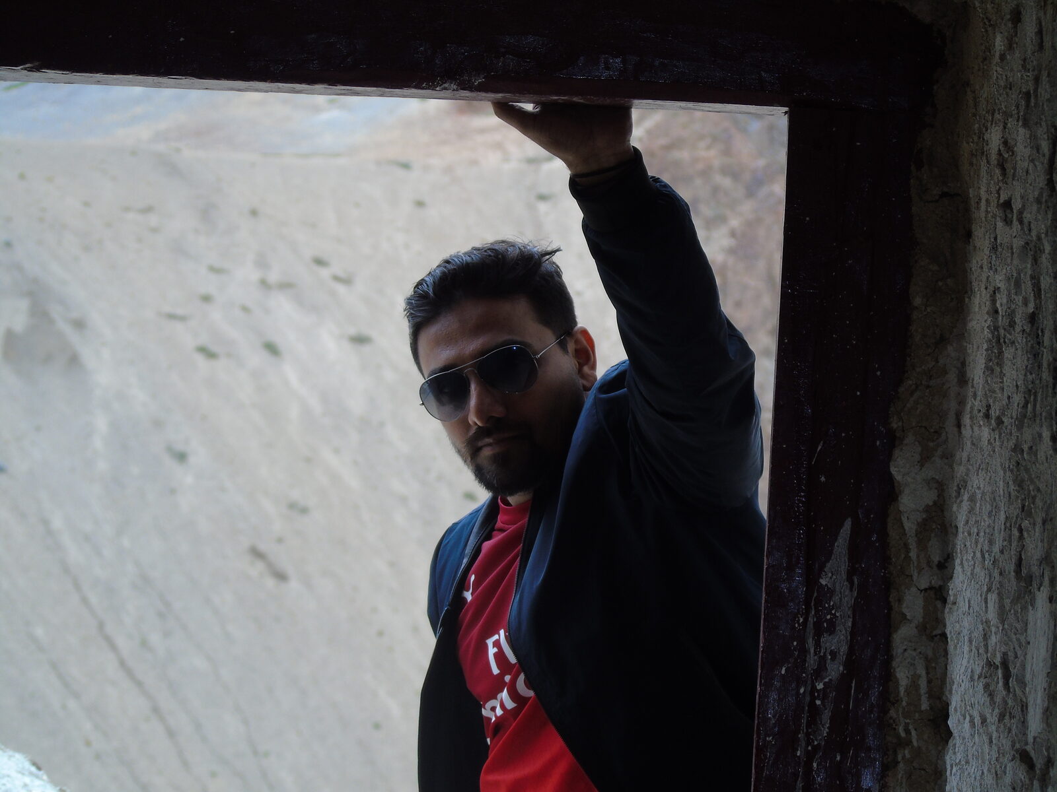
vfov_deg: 7.0
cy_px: 396
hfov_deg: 9.3
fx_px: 6473
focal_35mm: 212
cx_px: 528
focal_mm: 38
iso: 80
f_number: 4.7
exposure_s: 1/125
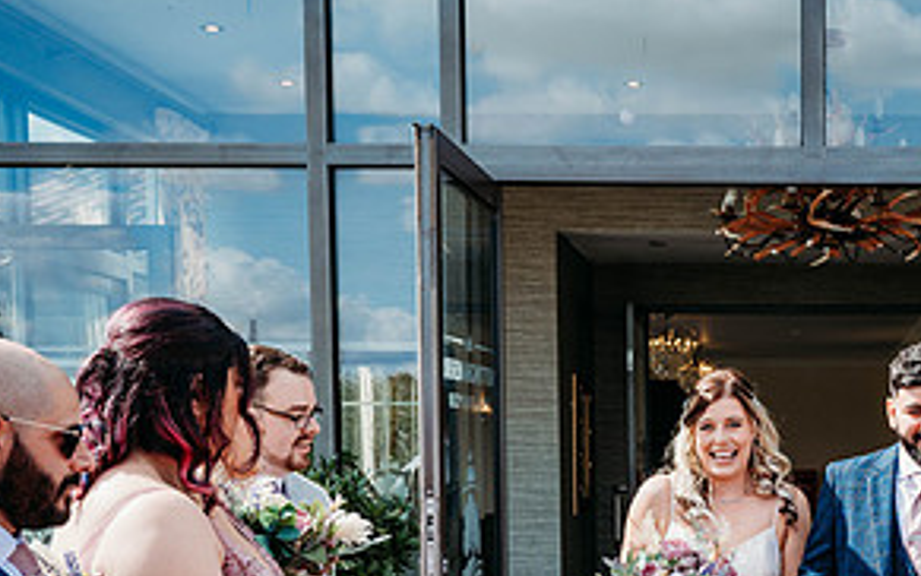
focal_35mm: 69
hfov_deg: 28.4
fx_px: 1732
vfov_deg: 18.3
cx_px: 858
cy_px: 598
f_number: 5
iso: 220
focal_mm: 34
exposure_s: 1/800
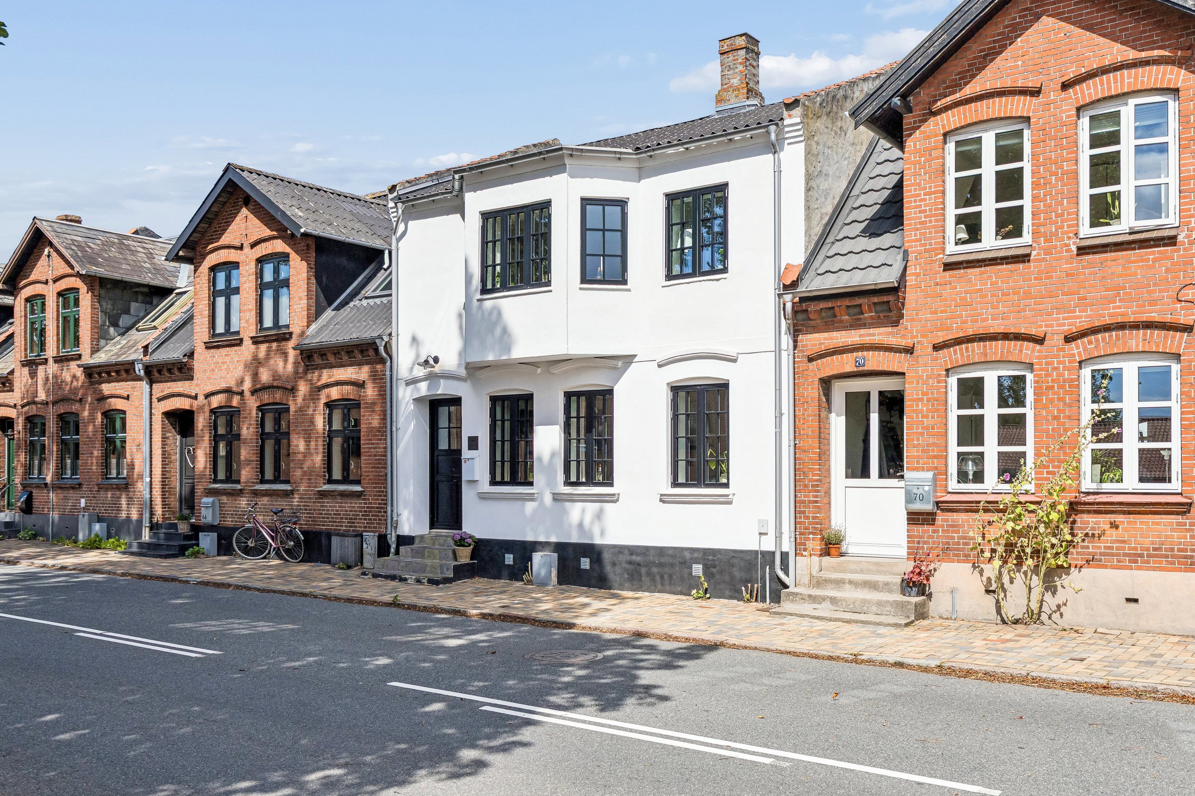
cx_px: 597
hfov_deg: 60.3
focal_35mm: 31
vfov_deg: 42.3
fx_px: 1029
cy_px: 402
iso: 250
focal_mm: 20
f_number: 4
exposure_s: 1/2500
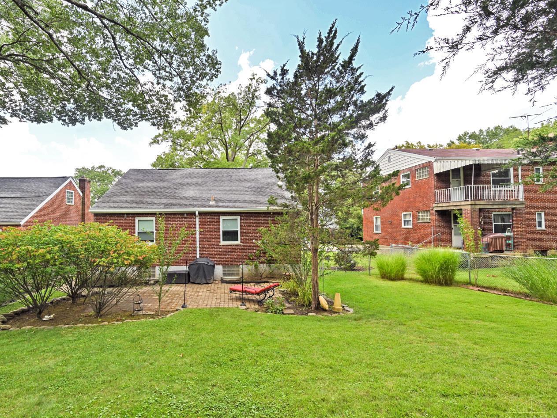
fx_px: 257
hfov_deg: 93.6
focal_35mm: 16
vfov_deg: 78.1
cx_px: 232
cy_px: 213
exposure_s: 1/250
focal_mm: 14
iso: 180
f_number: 5.6
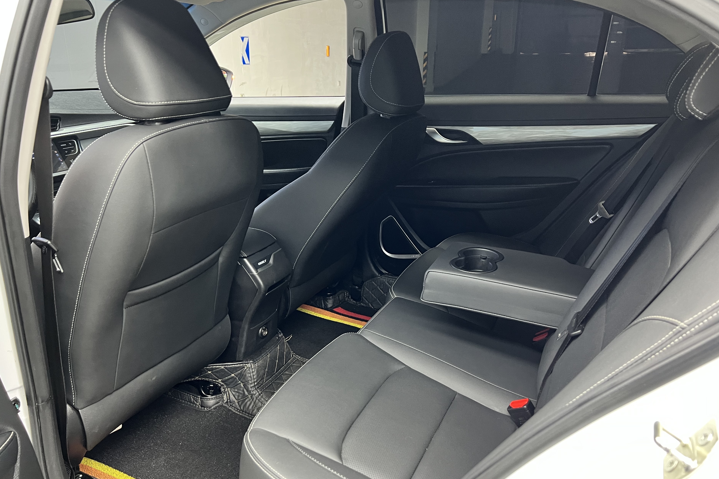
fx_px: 579
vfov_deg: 44.9
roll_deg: -0.9
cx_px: 371
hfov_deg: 63.6
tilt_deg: -21.1
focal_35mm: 29
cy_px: 261
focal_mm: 5.7
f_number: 1.5
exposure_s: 1/50
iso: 320
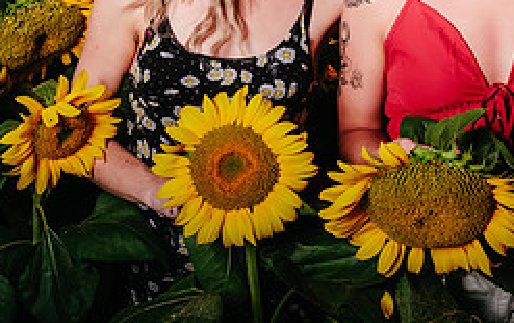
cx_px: 489
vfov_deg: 16.4
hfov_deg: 25.7
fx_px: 1080
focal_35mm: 77
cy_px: -40
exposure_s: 1/125
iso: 50
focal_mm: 39.6
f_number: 8
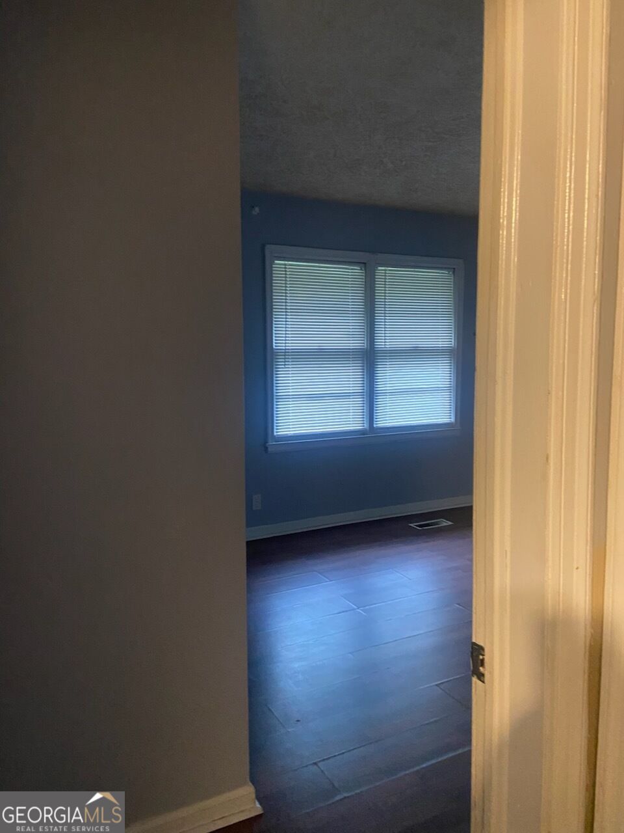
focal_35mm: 26
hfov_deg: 53.1
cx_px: 312
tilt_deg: -3.3
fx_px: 625
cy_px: 416
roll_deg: -0.1
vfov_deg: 67.3
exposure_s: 1/40
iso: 500
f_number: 1.8
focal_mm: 4.25
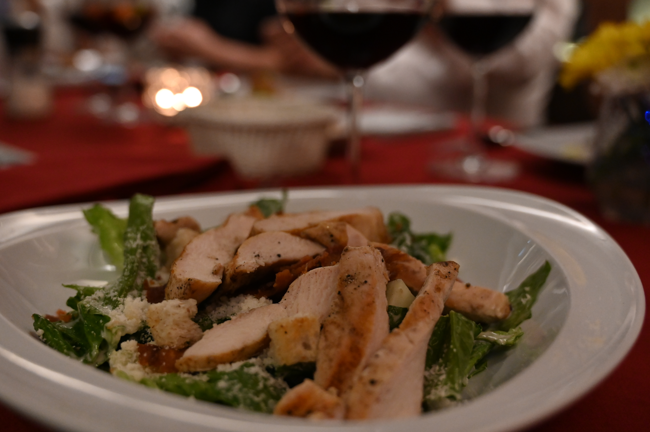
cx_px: 306
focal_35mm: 39
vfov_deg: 34.5
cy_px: 214
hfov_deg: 50.1
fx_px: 696
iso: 4500
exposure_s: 1/60
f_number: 4
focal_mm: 34.5
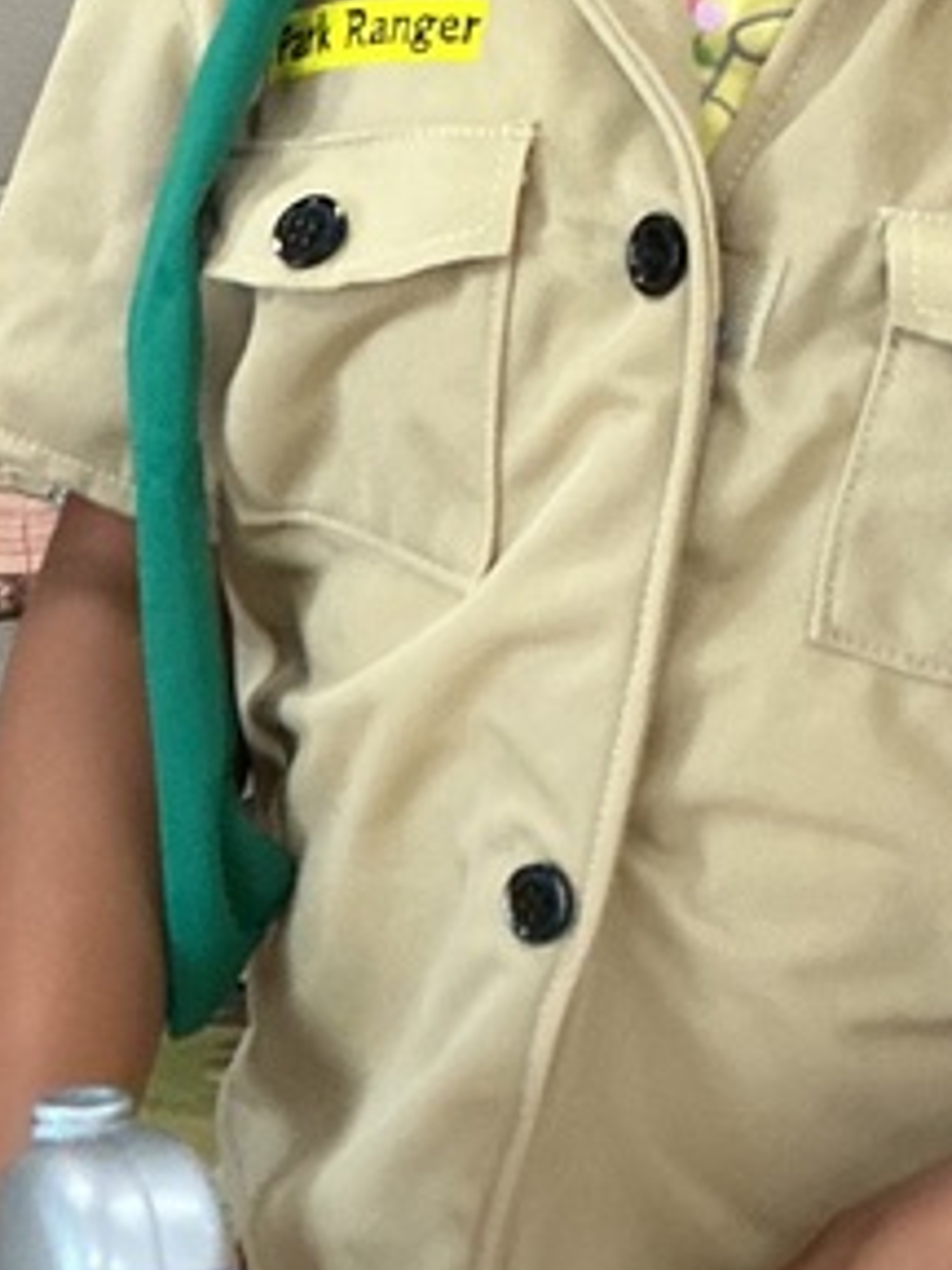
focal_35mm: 103
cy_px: 326
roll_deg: +2.1
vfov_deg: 19.0
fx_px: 3777
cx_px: 524
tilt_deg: -21.0
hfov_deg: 14.4
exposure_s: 1/60
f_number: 1.8
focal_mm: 3
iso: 160
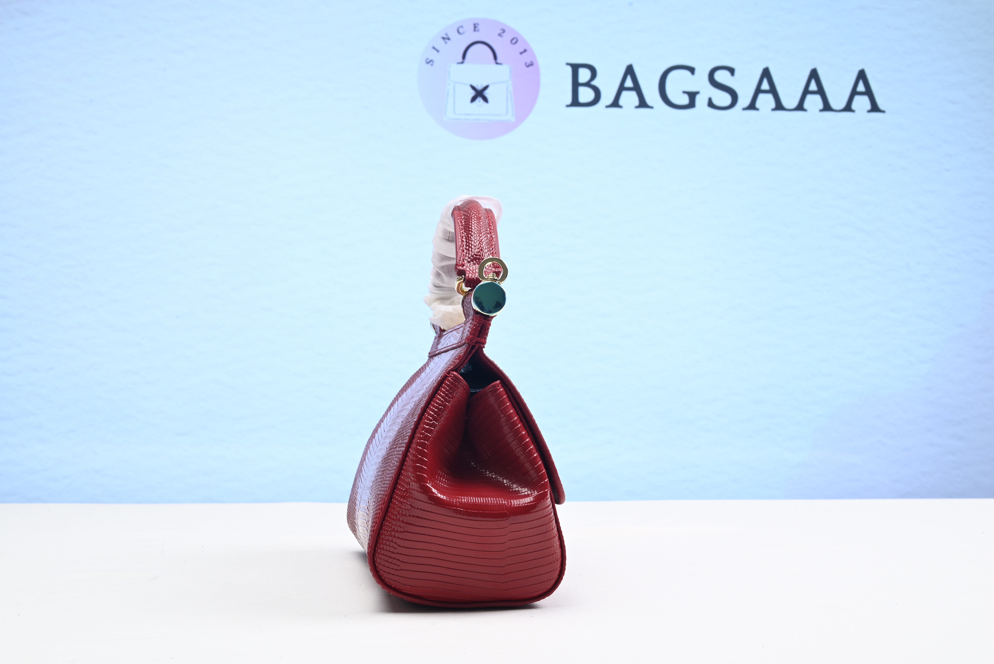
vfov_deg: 31.9
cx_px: 497
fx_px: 1160
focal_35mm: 42
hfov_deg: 46.4
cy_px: 332
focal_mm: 42
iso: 100
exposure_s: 1/2
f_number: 16
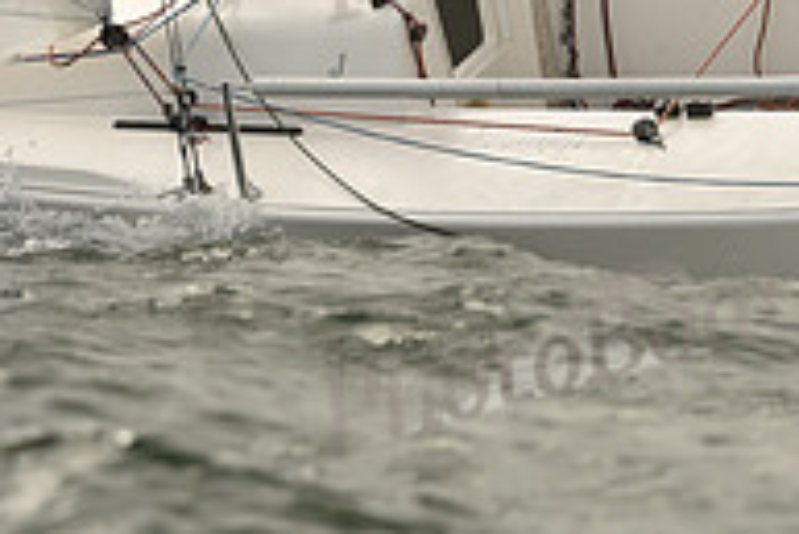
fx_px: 13371
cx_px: 1122
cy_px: 72
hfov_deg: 3.4
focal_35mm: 602
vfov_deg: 2.3
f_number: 6.3
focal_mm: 200
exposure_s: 1/1600
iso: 320
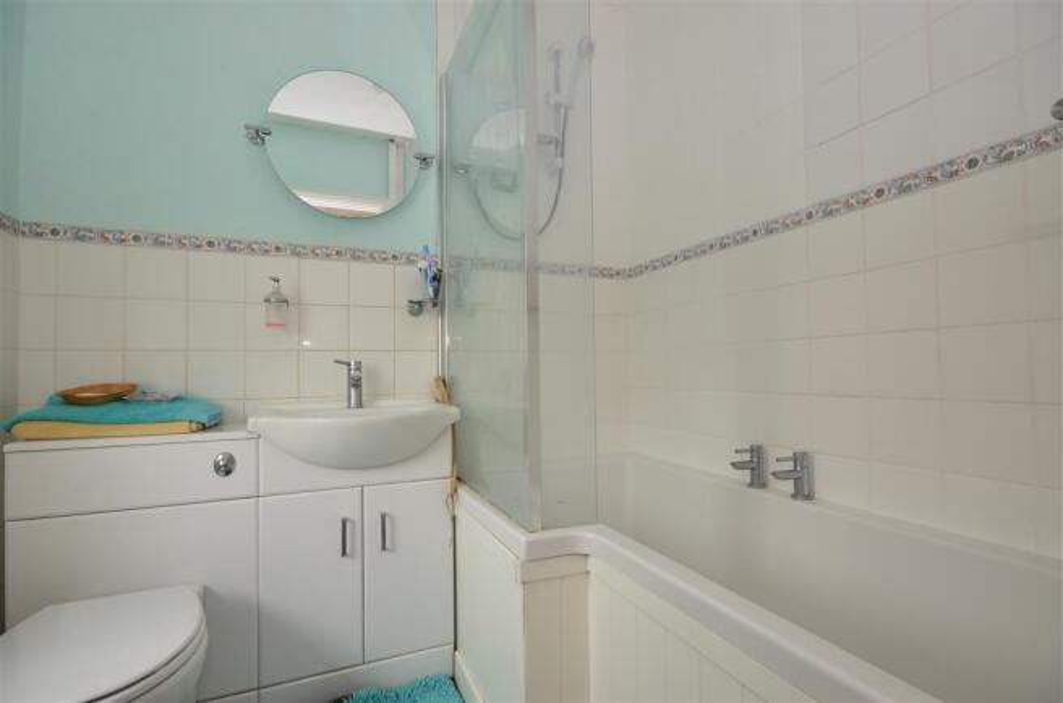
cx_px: 532
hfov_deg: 90.1
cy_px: 352
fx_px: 530
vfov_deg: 67.1
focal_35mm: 18
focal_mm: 12
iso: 200
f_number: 11
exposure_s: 1/3
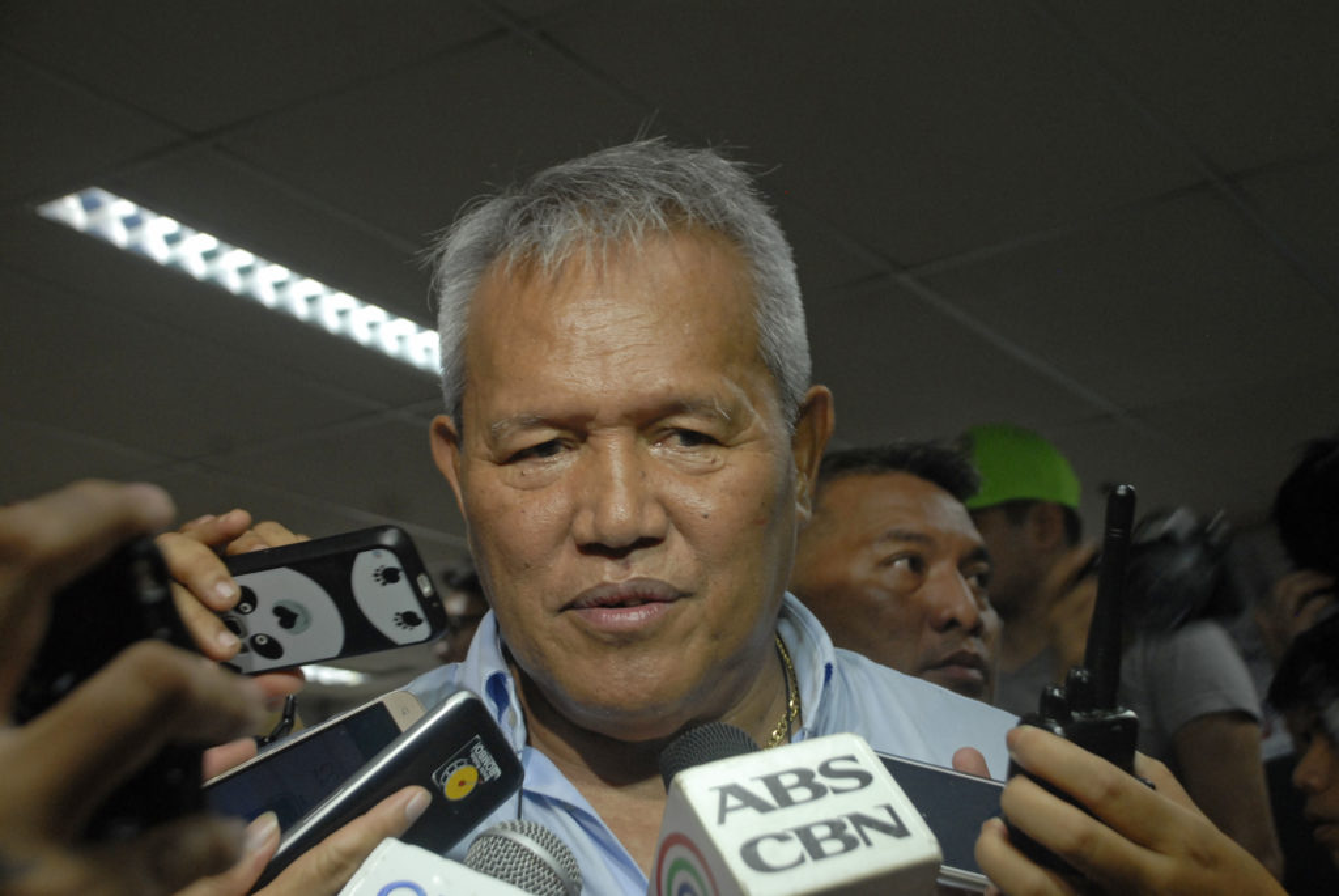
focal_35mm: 60
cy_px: 448
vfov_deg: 22.7
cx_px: 670
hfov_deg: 33.4
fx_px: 2234
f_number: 5.6
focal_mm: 40
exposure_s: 1/40
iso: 500
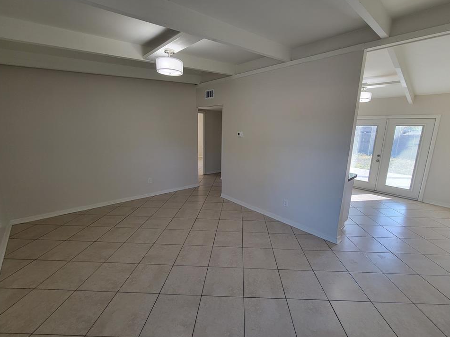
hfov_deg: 102.0
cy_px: 168
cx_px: 237
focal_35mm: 14
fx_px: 182
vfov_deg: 85.7
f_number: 2.2
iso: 80
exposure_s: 1/60
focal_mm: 2.2
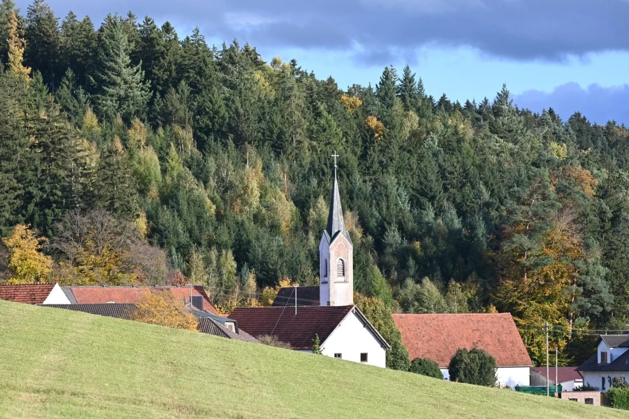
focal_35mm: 220
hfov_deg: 9.4
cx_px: 314
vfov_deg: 6.2
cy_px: 210
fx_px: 3844
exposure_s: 1/500
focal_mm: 220
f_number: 5.6
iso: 220
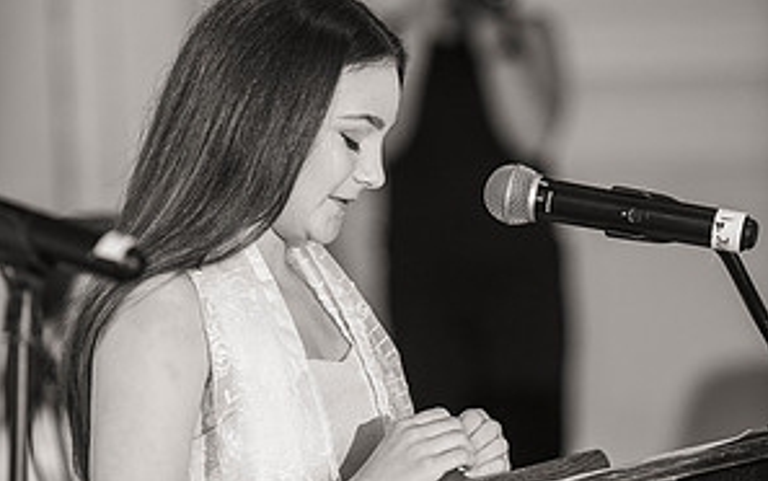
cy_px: 326
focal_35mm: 293
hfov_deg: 7.2
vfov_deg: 4.5
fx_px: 6136
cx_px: 383
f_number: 3.5
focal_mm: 190
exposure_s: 1/125
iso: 800
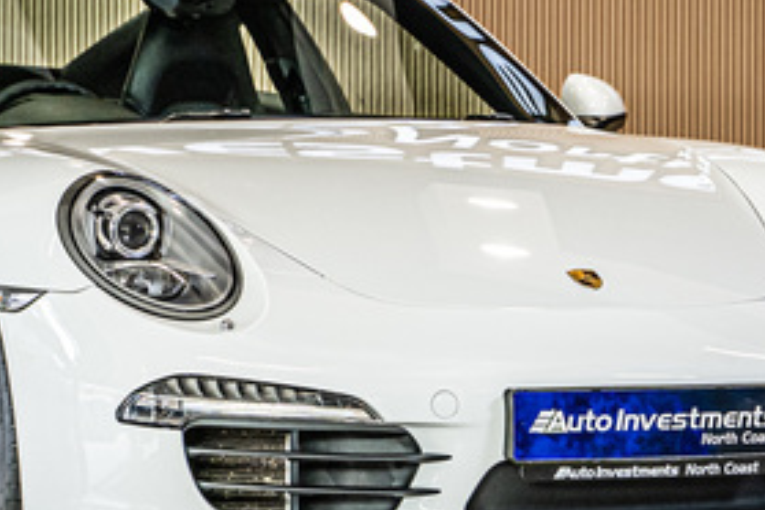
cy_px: 25
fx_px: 4441
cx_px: 204
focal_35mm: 209
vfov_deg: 6.6
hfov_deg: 9.8
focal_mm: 57
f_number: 4.5
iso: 400
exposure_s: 1/125
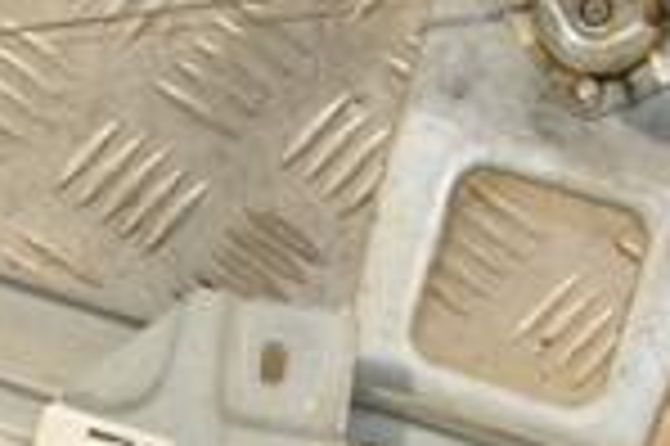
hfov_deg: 9.7
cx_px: 445
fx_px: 3942
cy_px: 171
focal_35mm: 212
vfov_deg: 6.5
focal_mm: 35
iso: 800
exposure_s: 1/200
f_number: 5.6
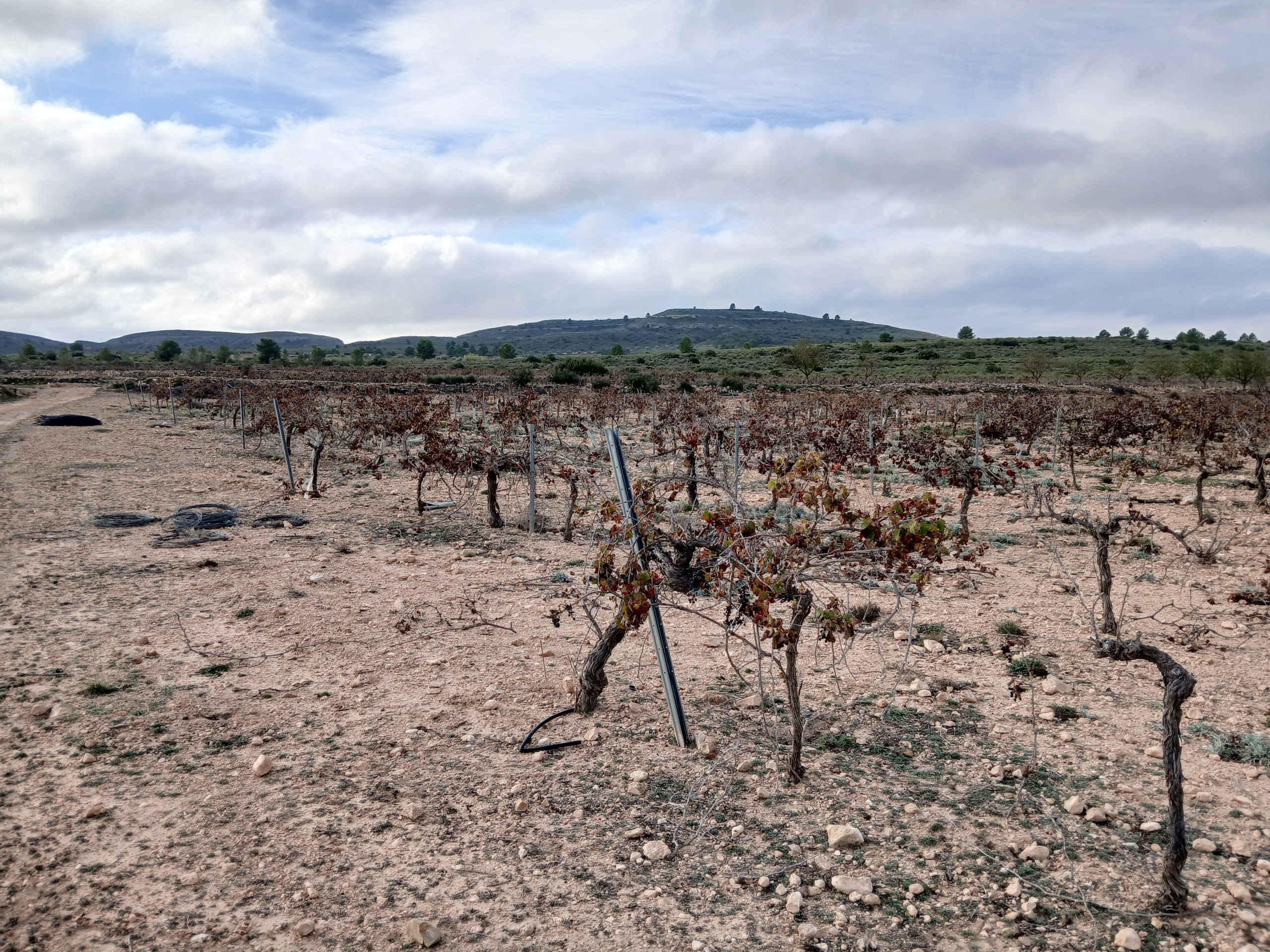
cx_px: 635
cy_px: 476
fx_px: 954
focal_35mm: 26
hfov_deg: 67.3
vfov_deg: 53.1
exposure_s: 1/488
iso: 20
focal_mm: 3.98
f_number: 1.8
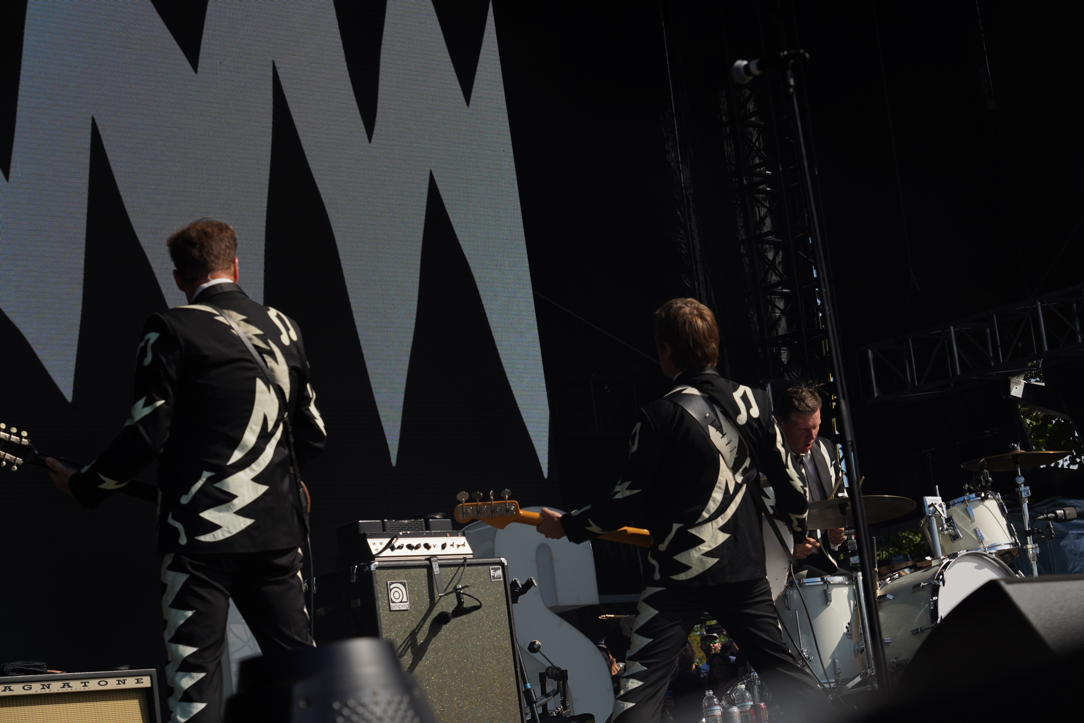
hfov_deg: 22.6
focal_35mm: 90
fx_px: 2710
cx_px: 542
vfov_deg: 15.2
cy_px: 362
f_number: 8
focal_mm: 90
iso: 100
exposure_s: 1/500
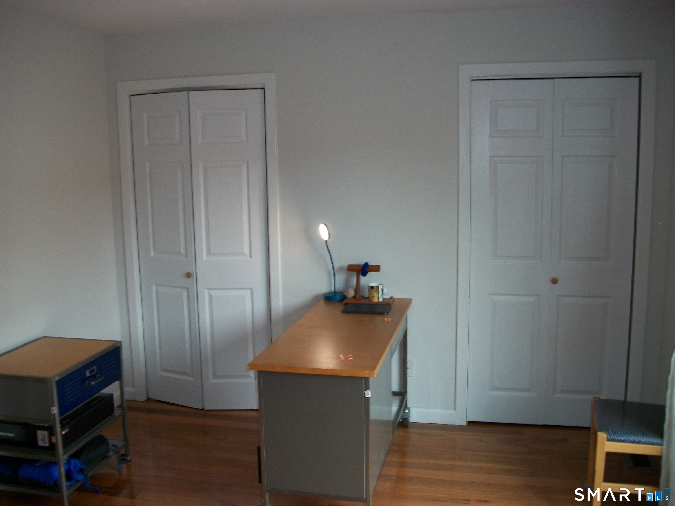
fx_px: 624
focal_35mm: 32
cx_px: 338
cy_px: 253
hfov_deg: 56.8
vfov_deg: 44.2
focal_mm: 5.7
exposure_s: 1/30
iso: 80
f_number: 2.9
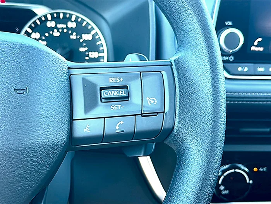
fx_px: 384
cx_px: 136
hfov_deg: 38.9
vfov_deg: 29.7
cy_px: 102
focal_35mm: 49
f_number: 1.78
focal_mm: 6.86
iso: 80
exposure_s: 1/110
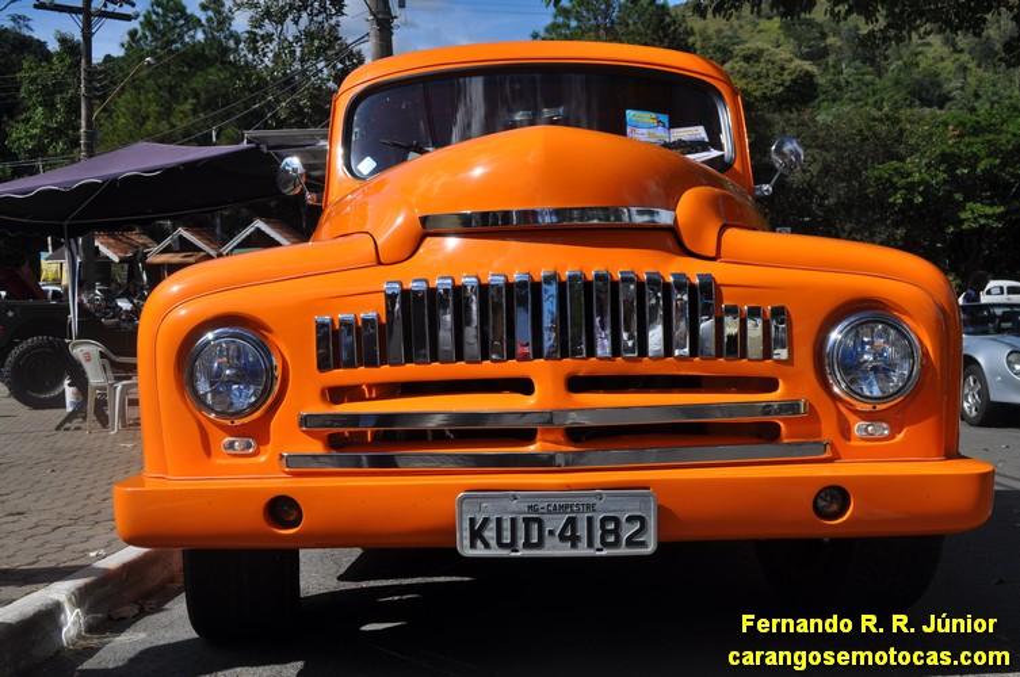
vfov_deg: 34.1
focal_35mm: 39
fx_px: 1104
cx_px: 510
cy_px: 338
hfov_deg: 49.6
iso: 200
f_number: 11
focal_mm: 26
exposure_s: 1/500
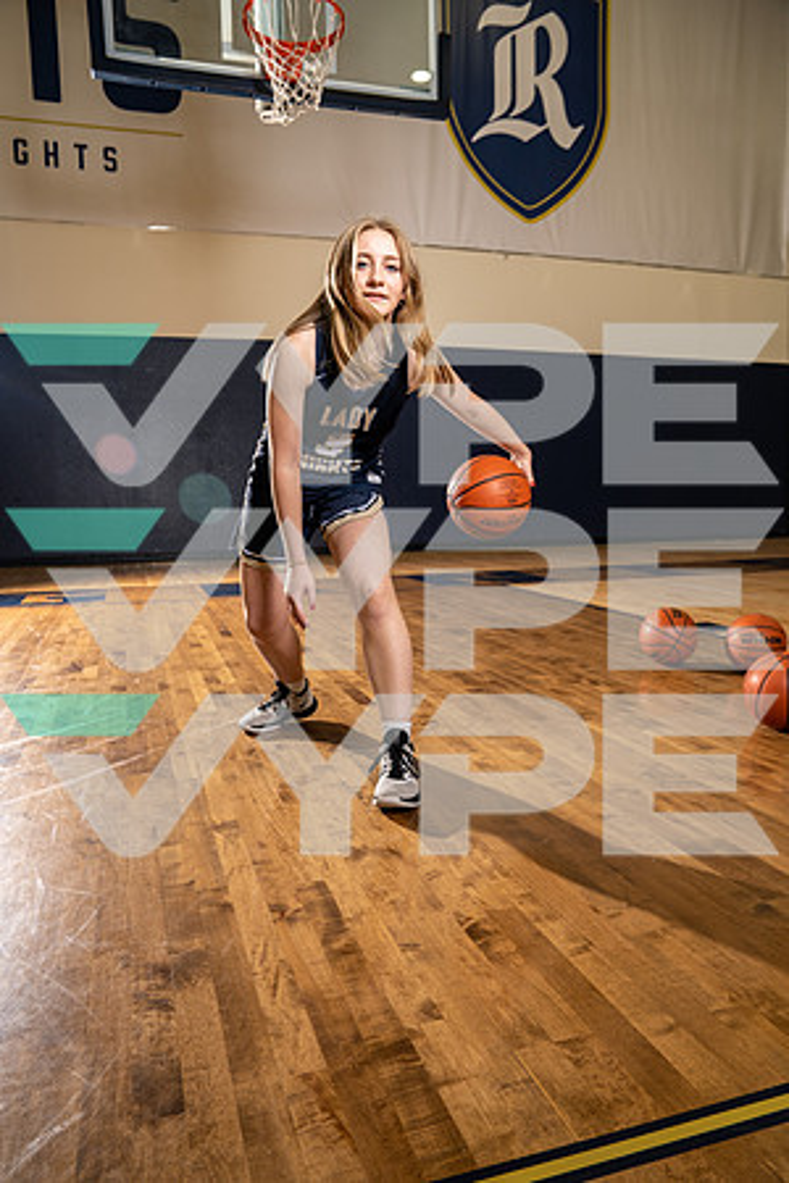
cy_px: 592
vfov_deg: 69.4
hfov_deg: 49.6
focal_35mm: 26
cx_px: 394
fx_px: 855
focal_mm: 26
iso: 400
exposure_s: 1/250
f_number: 5
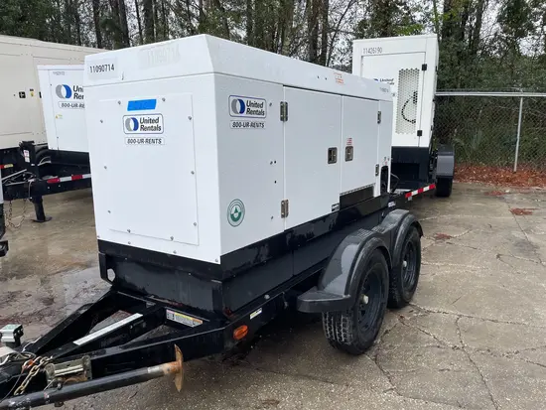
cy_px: 205
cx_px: 273
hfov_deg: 67.3
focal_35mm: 26
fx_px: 410
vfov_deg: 53.1
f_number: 1.6
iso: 32
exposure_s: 1/640
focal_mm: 4.2
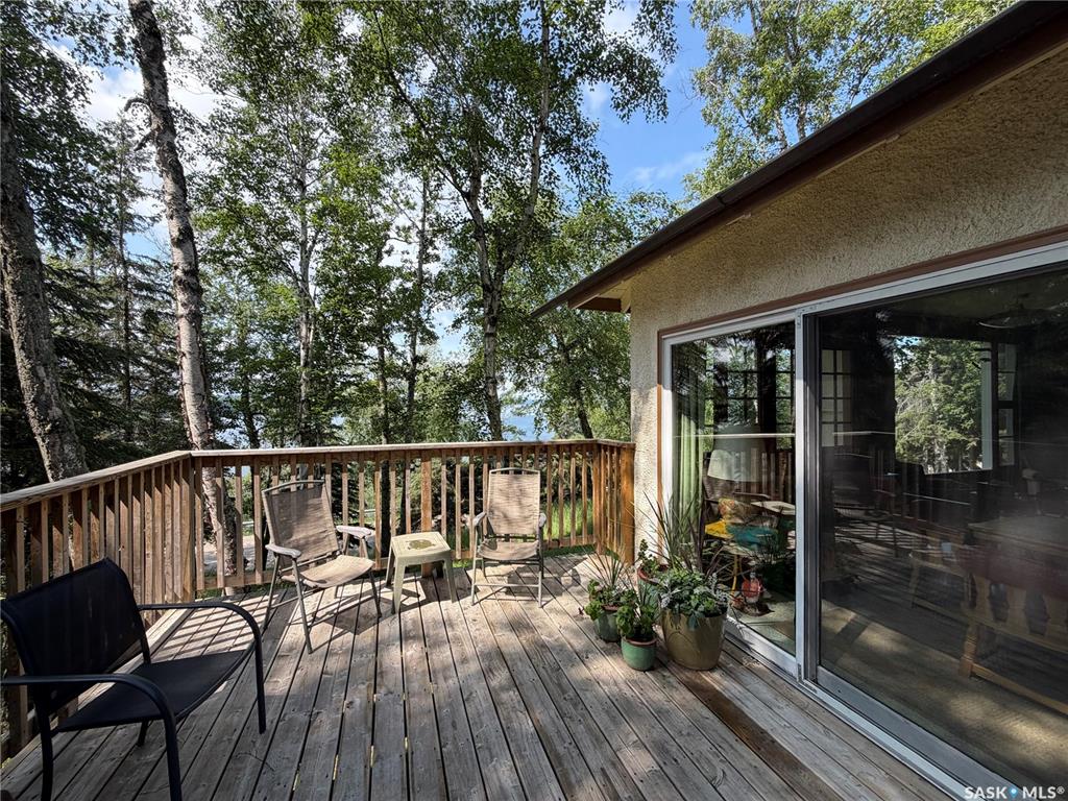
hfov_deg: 102.1
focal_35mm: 14
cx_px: 534
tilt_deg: +0.5
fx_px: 432
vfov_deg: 85.7
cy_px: 400
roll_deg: +0.2
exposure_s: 1/502
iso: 50
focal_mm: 2.22
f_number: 2.2
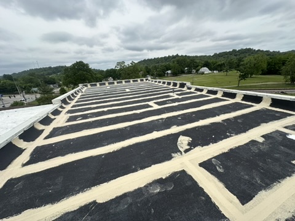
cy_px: 110
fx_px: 119
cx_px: 148
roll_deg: -1.5
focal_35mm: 14
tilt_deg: -11.3
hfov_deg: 102.1
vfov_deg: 85.7
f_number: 2.2
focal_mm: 2.22
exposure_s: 1/1383
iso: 50
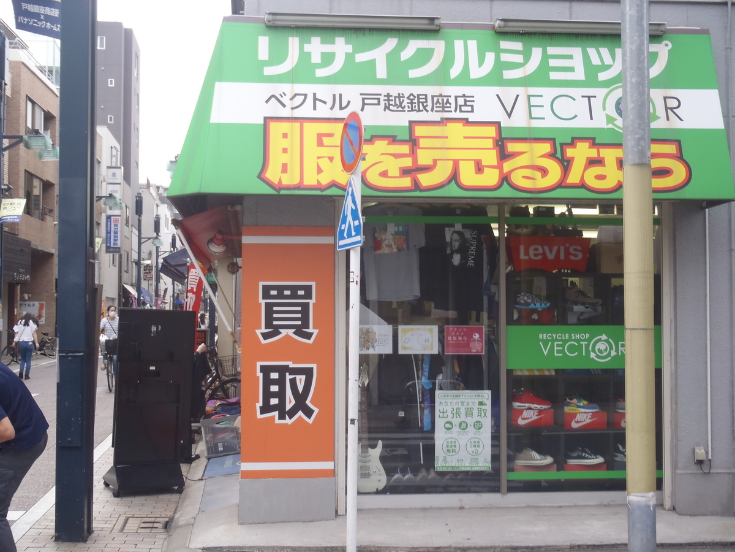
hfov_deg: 46.8
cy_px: 276
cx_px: 368
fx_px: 849
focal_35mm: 40
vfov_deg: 36.0
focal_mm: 7.28
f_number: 4.7
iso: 100
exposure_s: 1/80
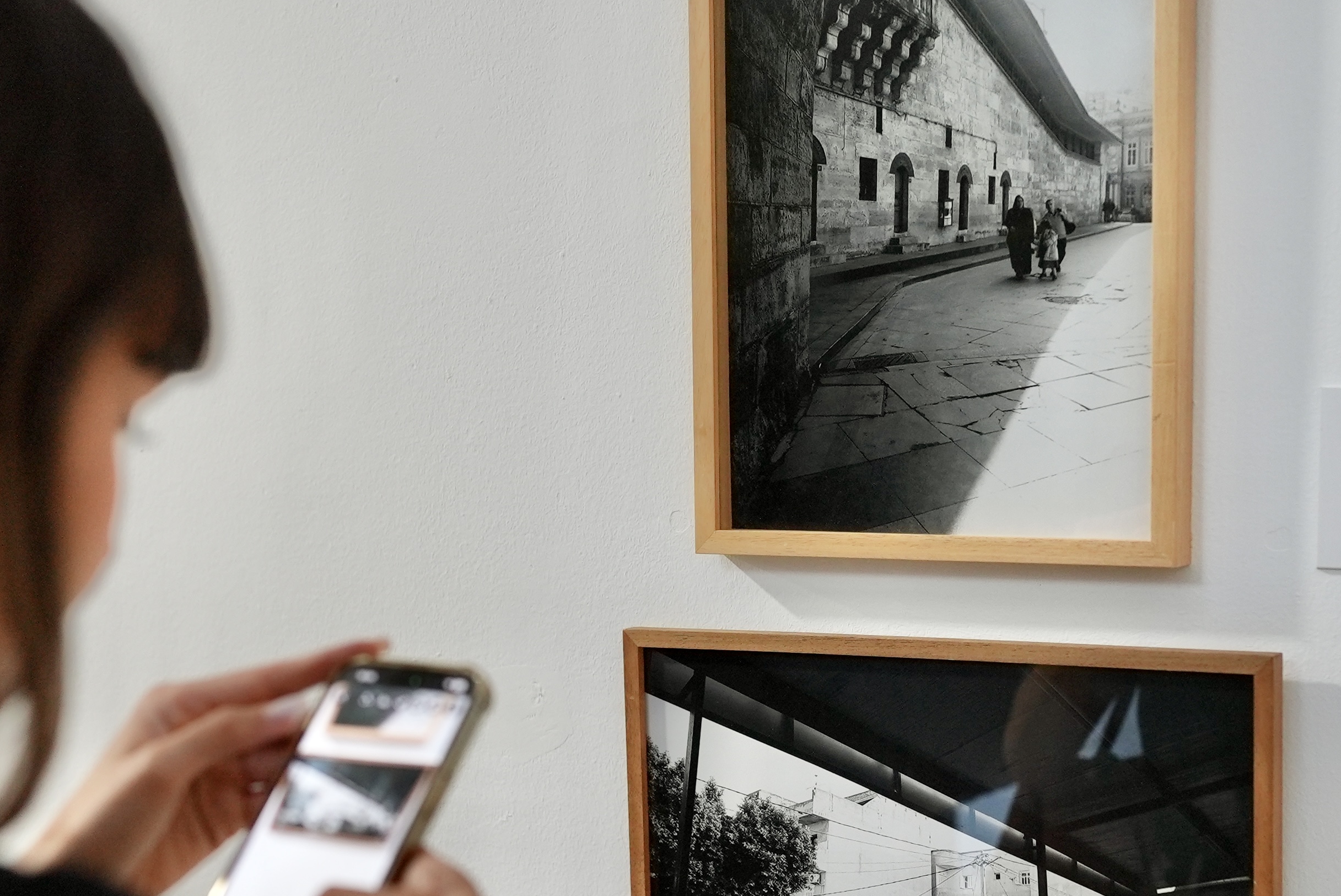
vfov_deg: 22.2
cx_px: 868
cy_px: 626
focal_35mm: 61
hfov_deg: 32.7
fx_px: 2273
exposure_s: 1/160
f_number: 2.2
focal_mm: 35
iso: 1250
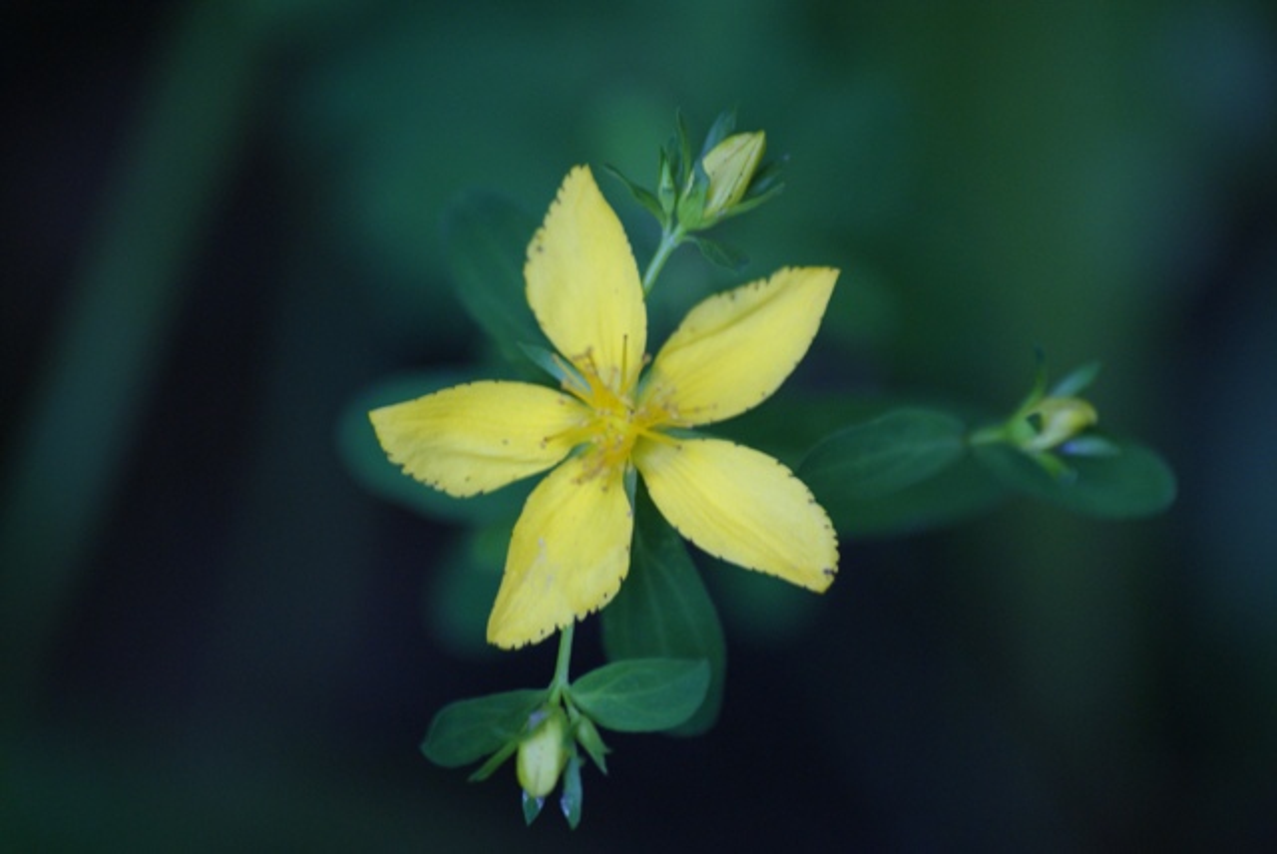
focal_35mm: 420
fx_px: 14912
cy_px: 427
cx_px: 638
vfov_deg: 3.3
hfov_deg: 4.9
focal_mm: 280
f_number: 5.6
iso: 400
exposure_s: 1/50
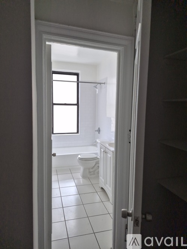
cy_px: 124
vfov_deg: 73.9
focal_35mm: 23
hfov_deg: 58.9
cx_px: 94
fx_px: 166
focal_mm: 5.4
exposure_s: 1/180
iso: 100
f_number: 1.8
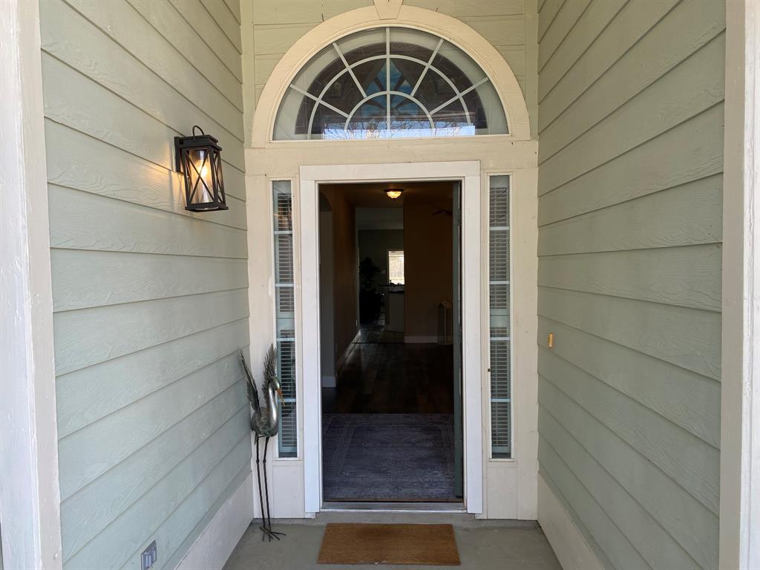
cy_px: 285
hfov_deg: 67.3
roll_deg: -0.7
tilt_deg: -2.7
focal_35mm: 26
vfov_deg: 53.1
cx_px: 380
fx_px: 571
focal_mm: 4.25
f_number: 1.8
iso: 32
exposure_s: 1/161
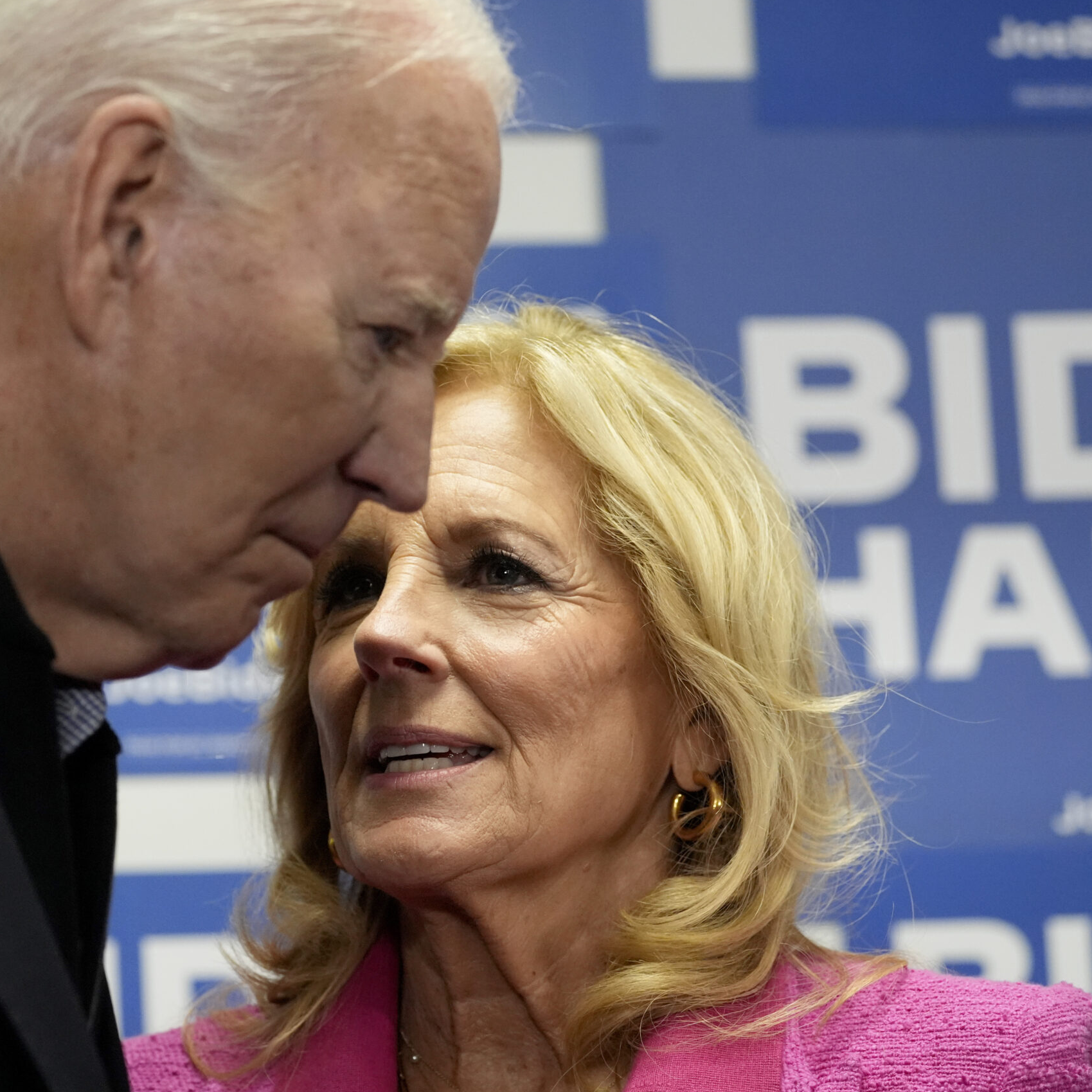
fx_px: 6353
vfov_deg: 9.8
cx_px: 460
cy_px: 545
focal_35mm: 178
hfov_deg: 9.8
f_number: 5
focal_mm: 139
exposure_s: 1/250
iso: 4000
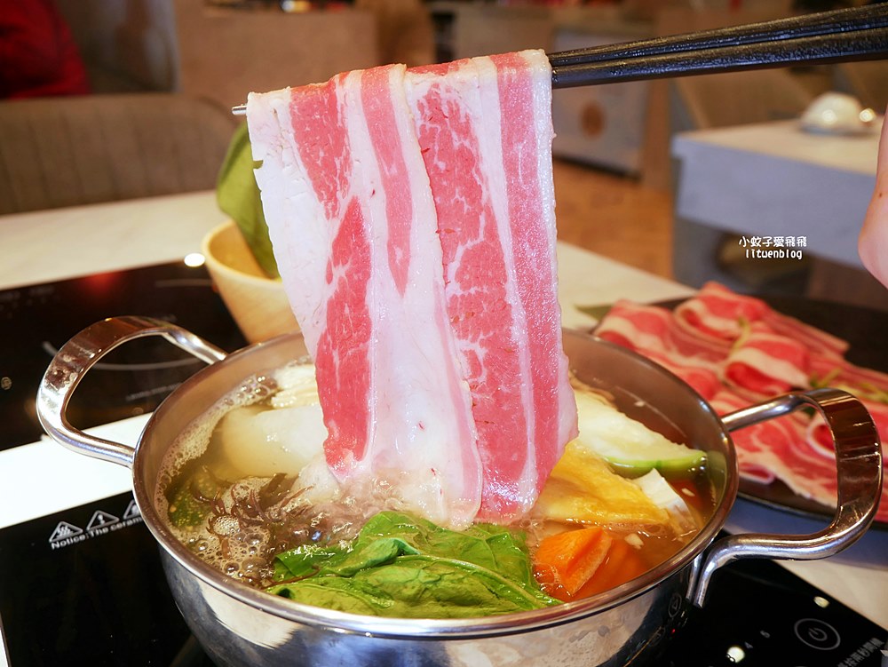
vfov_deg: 49.8
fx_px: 719
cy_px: 334
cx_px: 444
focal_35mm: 28
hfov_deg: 63.4
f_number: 3.5
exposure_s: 1/60
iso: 320
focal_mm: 14
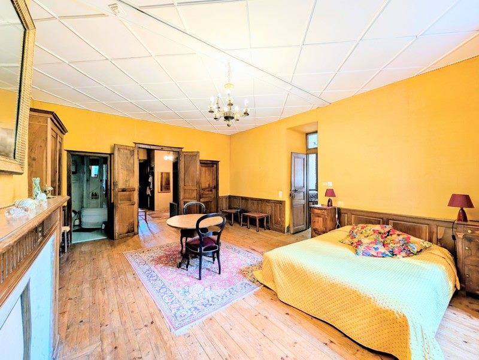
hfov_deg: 110.5
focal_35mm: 12
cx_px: 240
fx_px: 166
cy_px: 180
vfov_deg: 94.6
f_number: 1.7
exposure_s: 1/42.4
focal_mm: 2.02
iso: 43
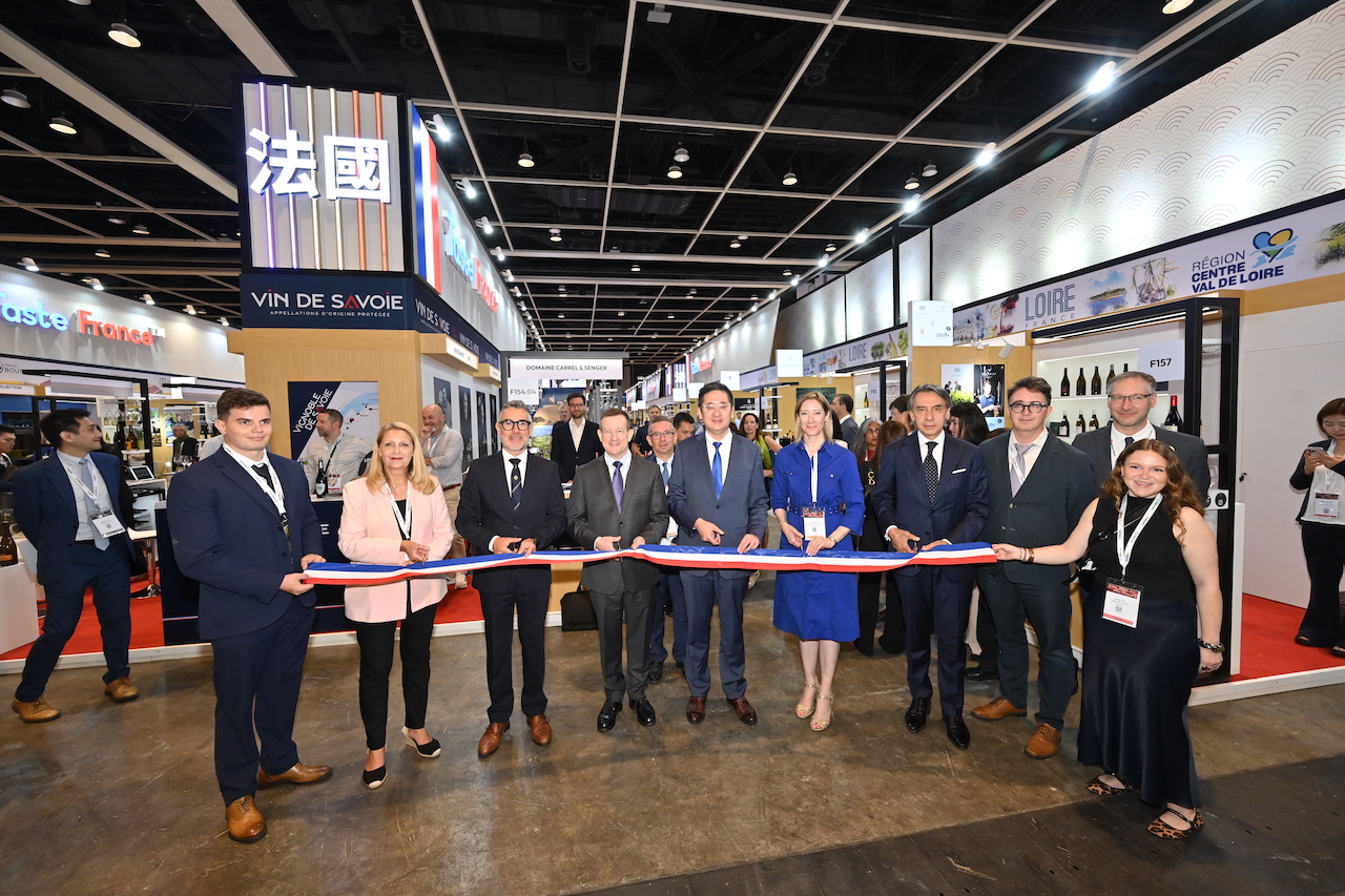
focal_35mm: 14
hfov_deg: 104.3
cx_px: 672
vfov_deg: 81.2
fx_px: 523
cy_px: 448
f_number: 6.3
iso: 1000
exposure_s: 1/160
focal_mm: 14
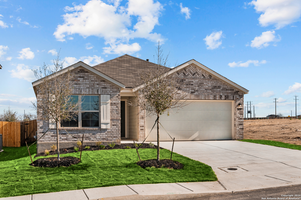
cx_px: 150
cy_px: 100
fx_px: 401
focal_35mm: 48
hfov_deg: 41.1
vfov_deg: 28.0
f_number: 13
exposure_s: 1/250
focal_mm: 48
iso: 400
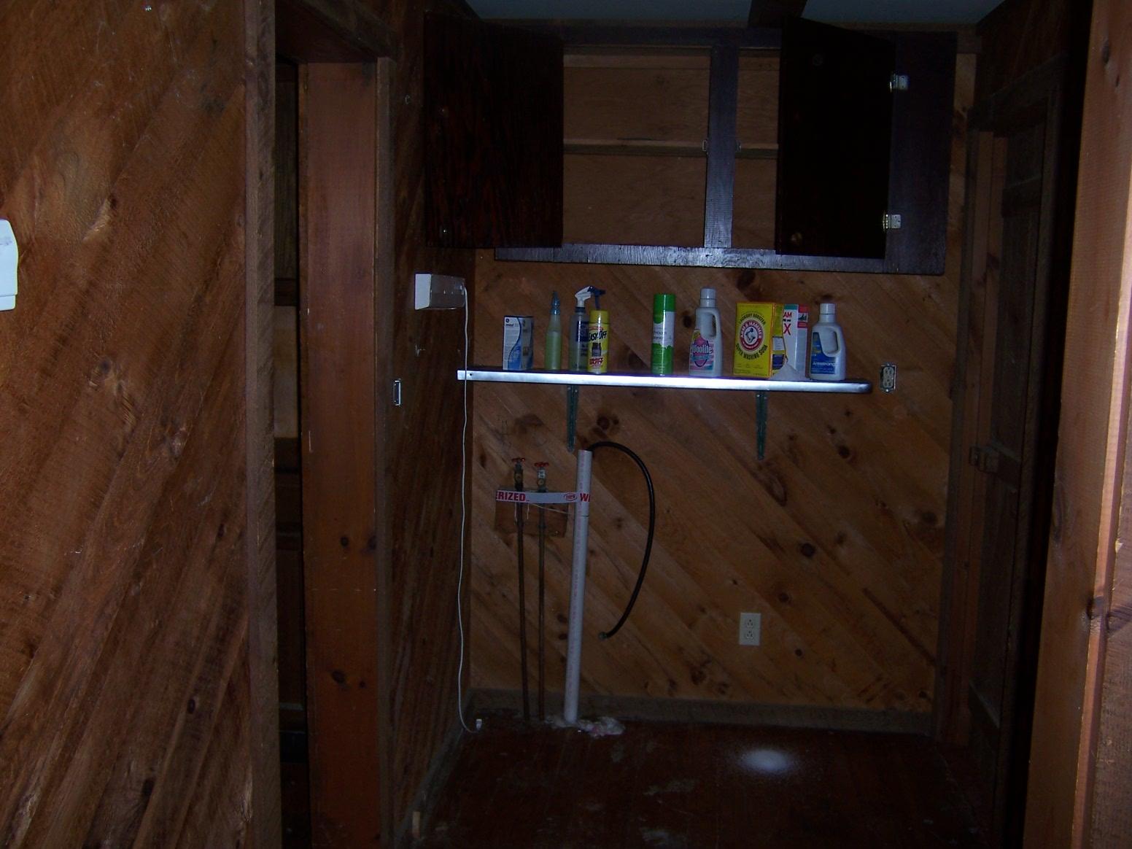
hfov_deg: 55.4
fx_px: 1079
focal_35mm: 33
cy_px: 424
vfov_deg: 42.9
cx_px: 566
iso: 80
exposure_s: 1/60
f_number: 2.8
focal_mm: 5.5
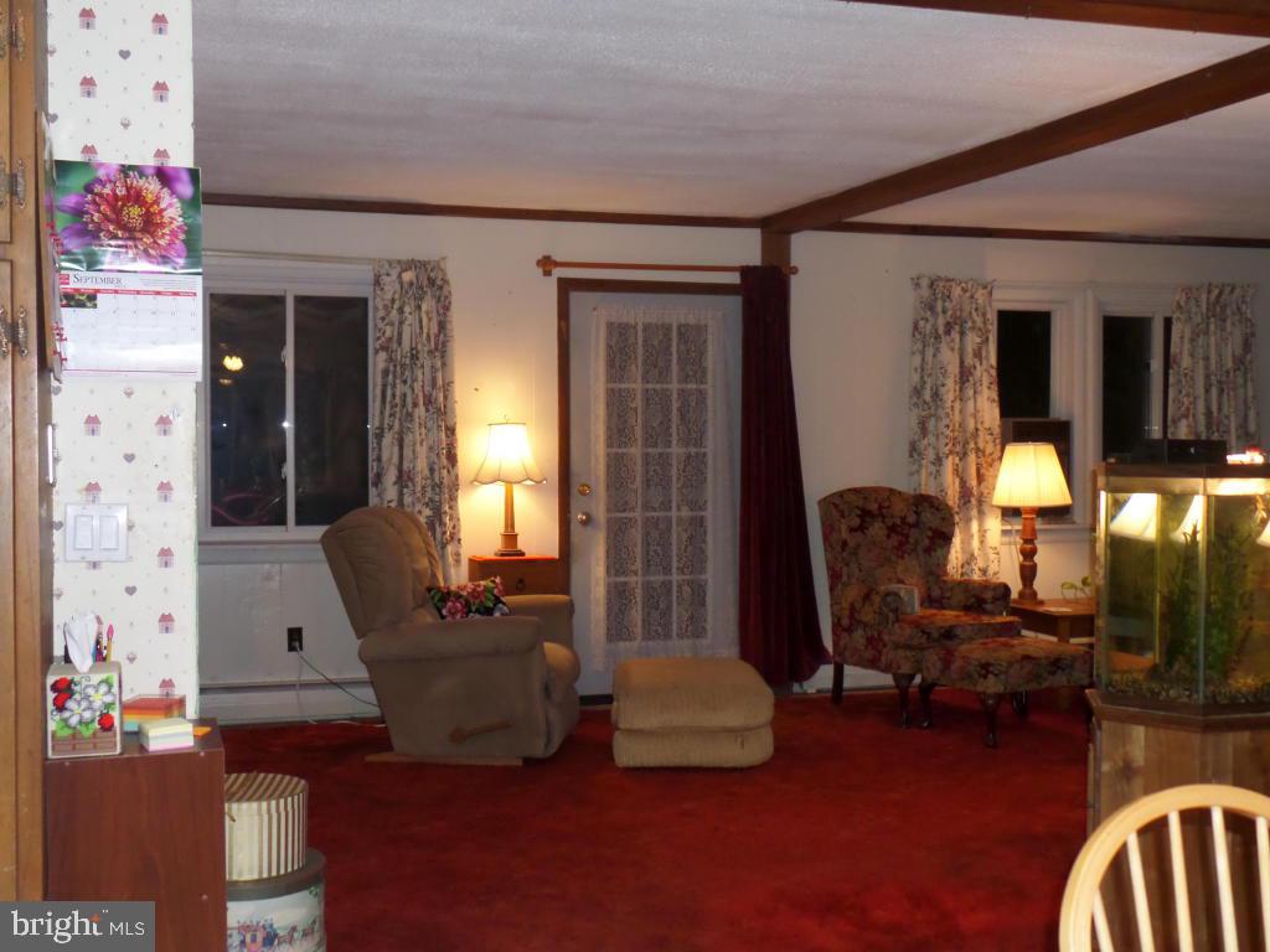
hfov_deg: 44.8
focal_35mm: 42
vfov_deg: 34.3
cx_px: 635
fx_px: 1541
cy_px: 476
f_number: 3.2
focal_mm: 7.5
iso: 480
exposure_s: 1/45
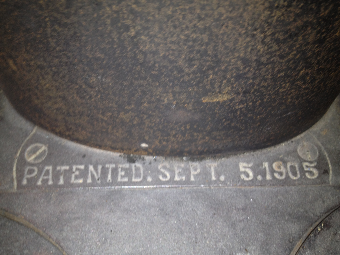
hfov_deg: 52.6
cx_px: 170
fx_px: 344
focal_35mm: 35
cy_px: 128
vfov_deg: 40.7
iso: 64
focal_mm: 4.28
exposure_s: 1/20
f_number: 2.4
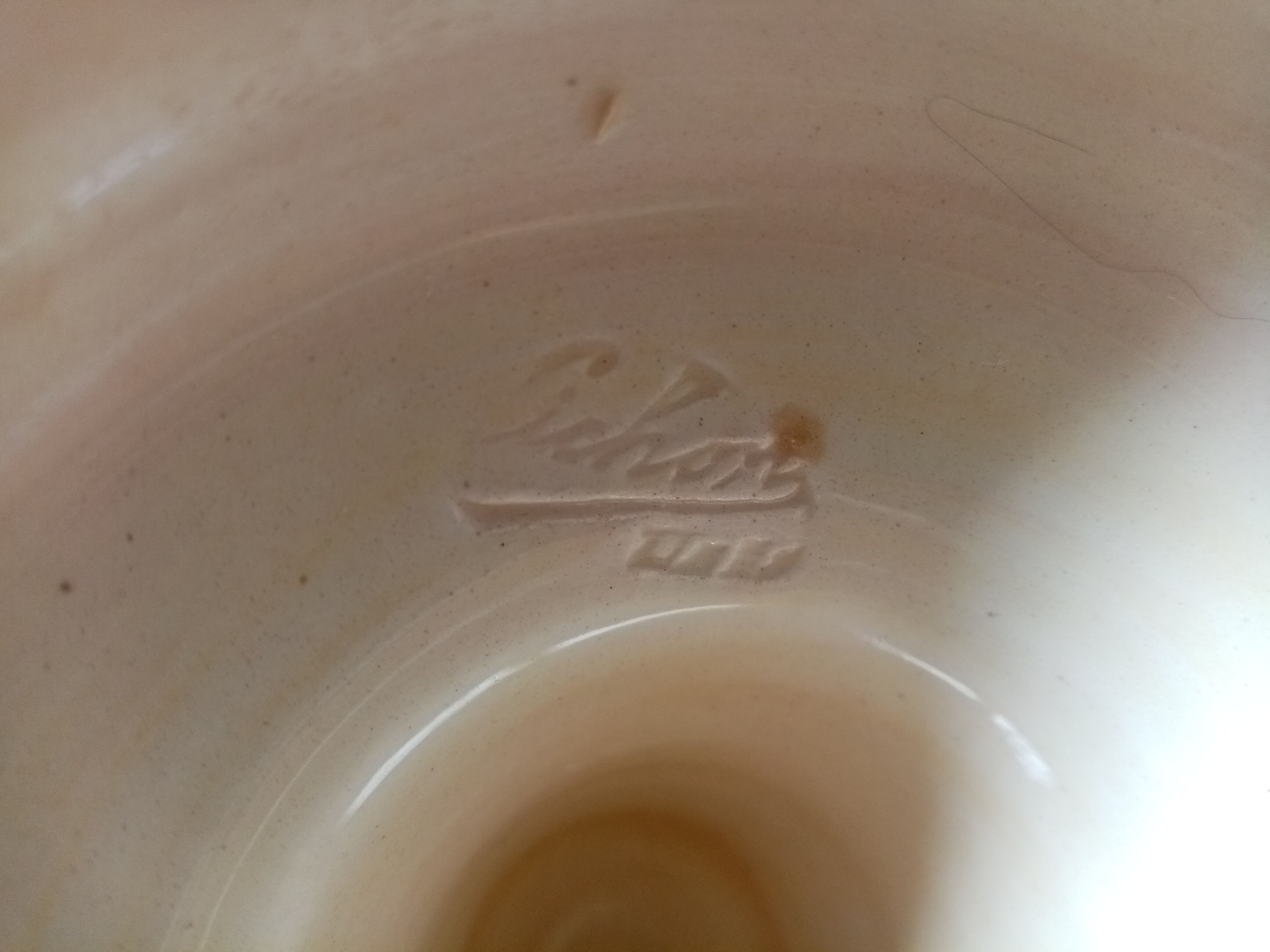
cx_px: 635
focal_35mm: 26
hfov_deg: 67.3
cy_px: 476
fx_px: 954
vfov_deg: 53.1
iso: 119
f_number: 1.8
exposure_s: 1/33.3
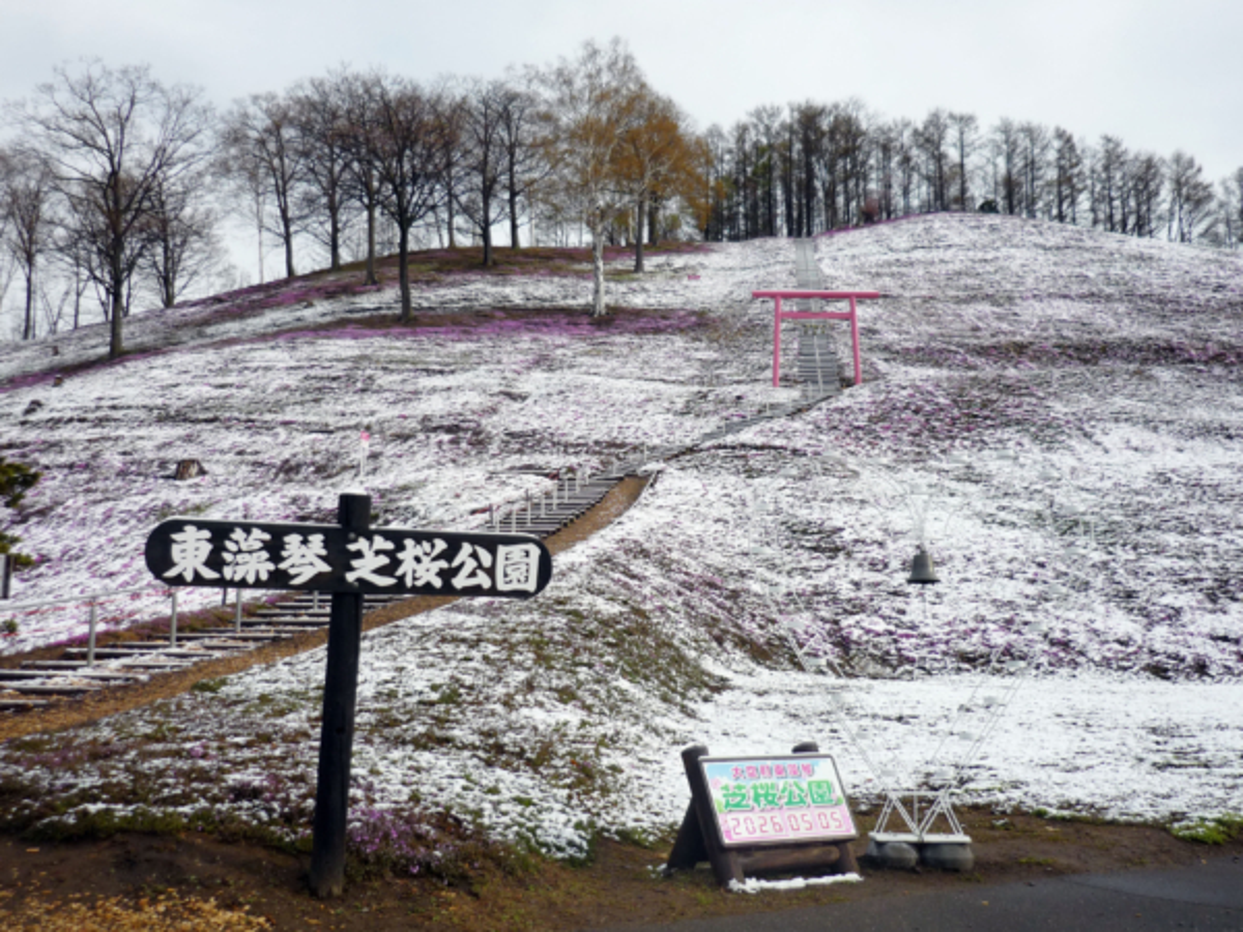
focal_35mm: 36
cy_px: 466
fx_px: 1293
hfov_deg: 51.4
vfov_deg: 39.7
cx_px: 622
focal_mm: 6
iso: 100
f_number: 2.9
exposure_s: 1/640
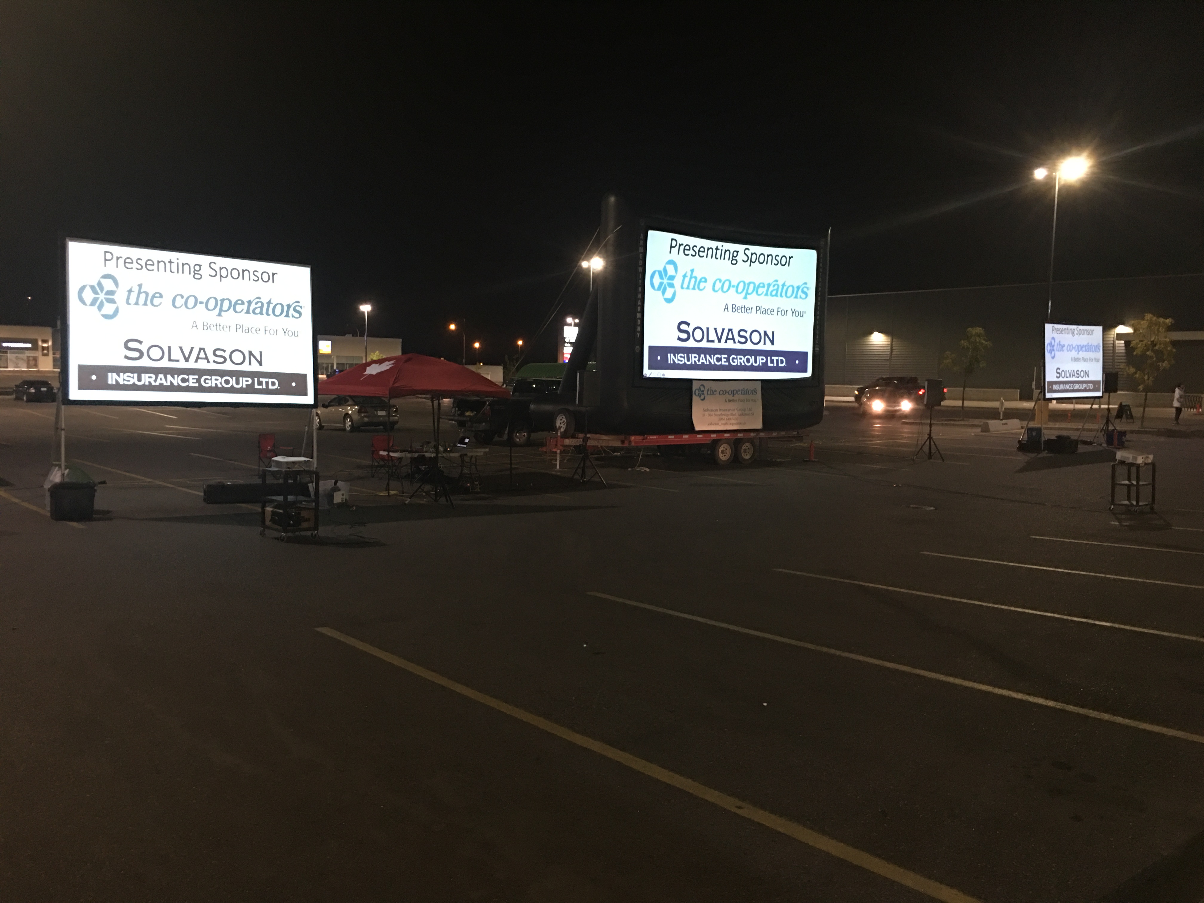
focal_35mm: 29
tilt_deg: -3.3
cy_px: 452
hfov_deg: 61.7
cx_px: 602
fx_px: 1009
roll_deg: -2.3
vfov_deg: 48.2
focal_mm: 4.15
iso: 64
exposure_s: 1/4
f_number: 2.2
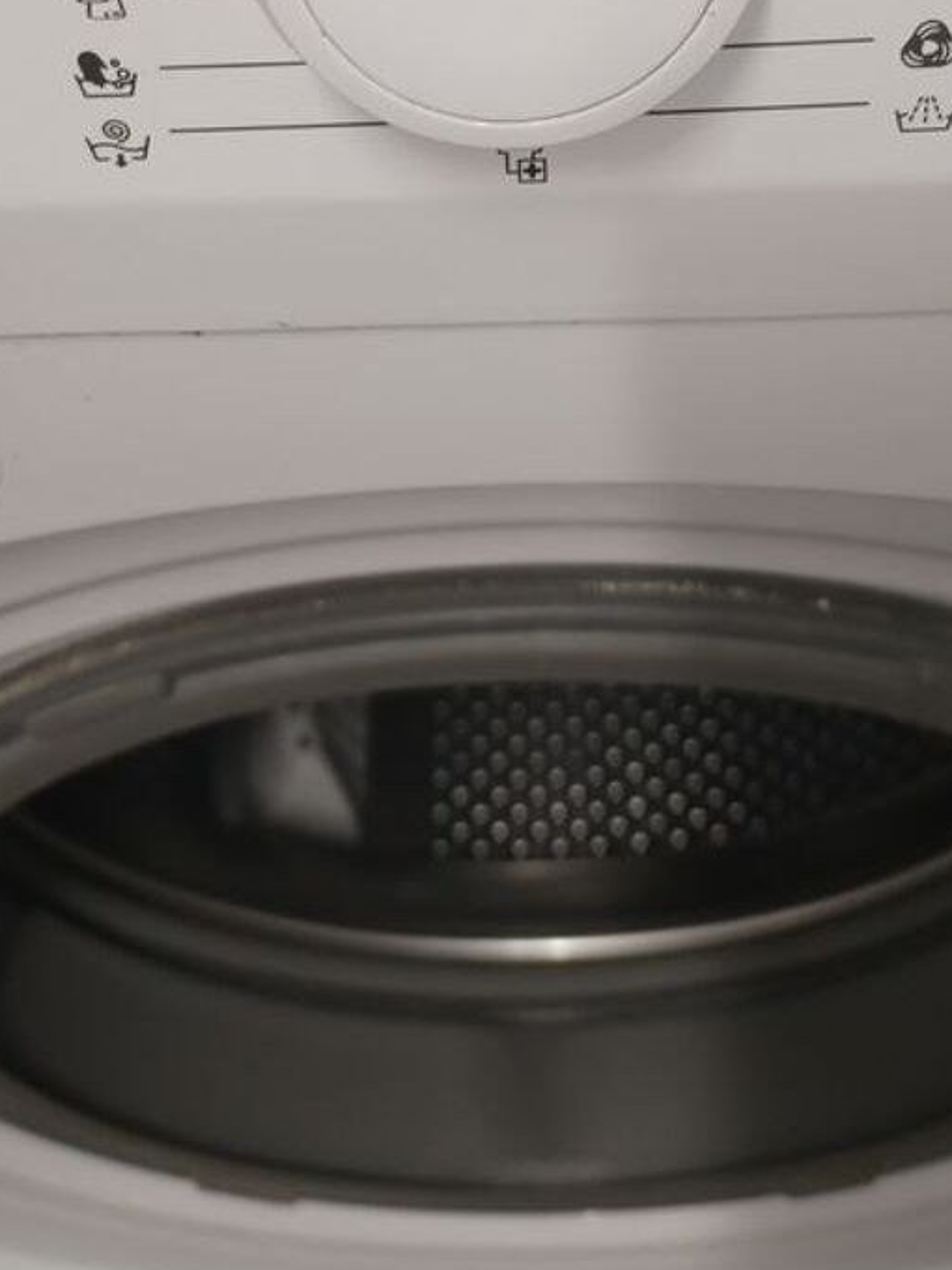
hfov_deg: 28.6
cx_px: 476
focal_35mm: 51
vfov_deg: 35.2
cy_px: 115
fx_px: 1870
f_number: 1.8
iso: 288
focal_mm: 4.75
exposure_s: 1/50
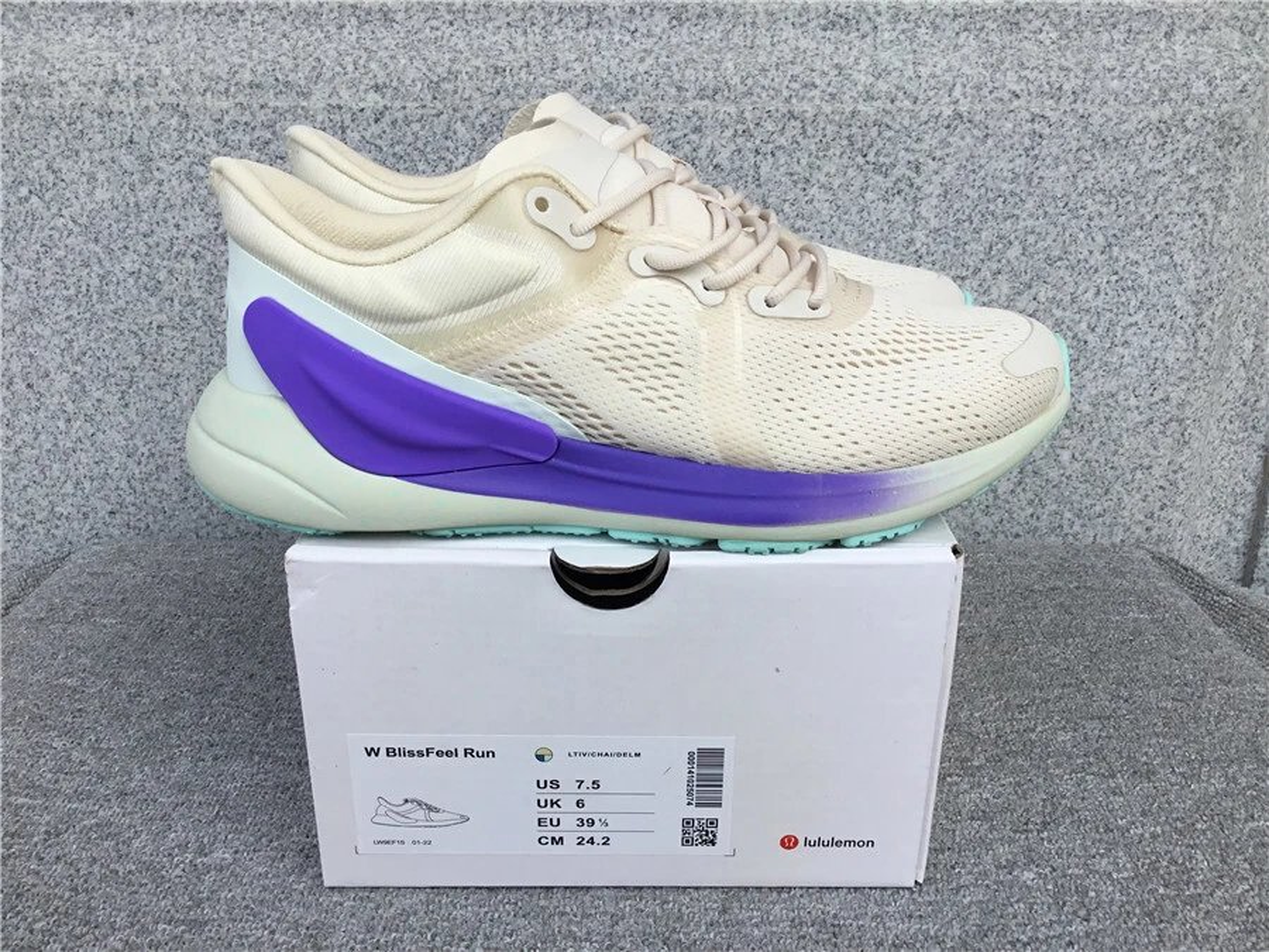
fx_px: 1136
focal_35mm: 31
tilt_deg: -20.1
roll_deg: +0.0
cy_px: 476
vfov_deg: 45.4
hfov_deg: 58.4
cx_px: 634
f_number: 2.4
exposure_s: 1/522
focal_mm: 3.3
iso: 25
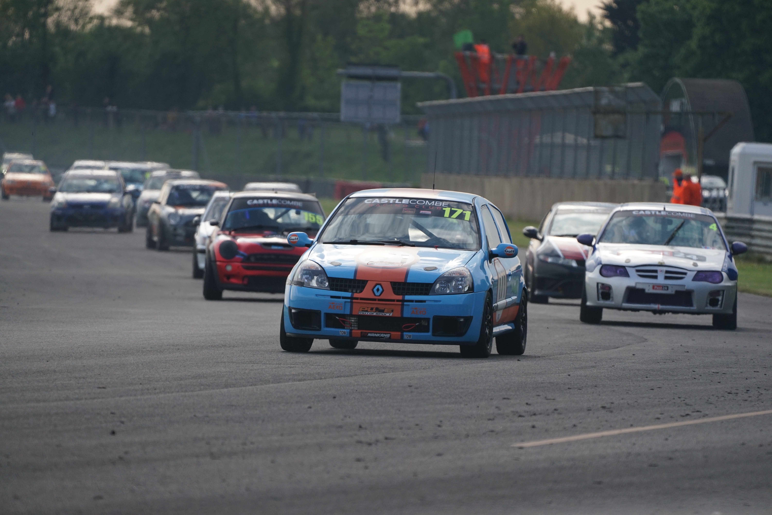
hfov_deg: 5.2
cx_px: 386
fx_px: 8577
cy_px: 258
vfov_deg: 3.4
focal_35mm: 400
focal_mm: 400
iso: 640
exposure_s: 1/1600
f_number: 5.6
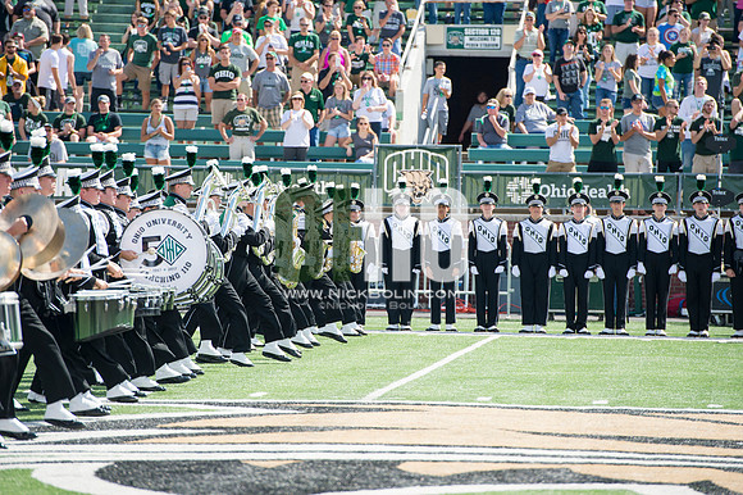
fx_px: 4125
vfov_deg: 6.9
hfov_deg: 10.3
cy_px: 248
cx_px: 372
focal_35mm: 200
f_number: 4.5
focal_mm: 200
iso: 200
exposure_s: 1/1000
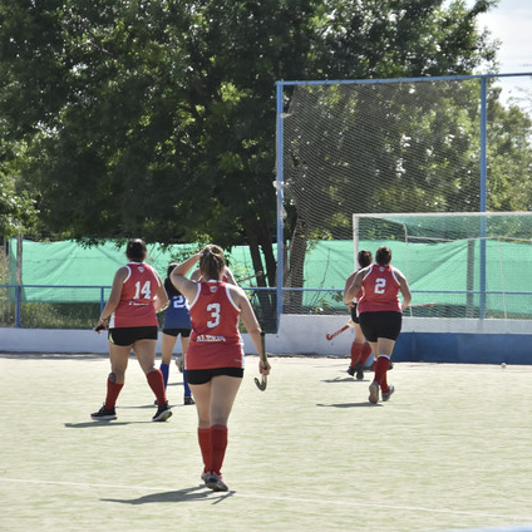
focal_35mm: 164
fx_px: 2845
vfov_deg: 10.7
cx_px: 376
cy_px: 267
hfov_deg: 10.7
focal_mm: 85
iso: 400
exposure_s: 1/1250
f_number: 11
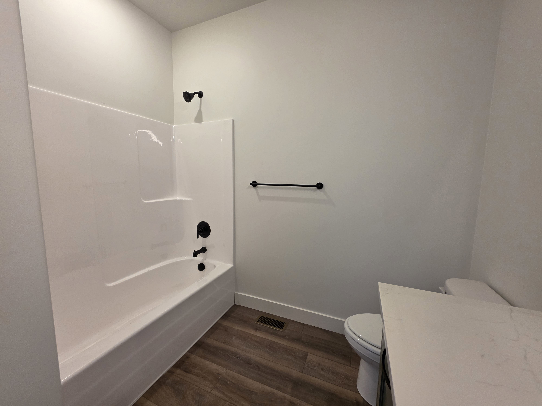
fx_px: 204
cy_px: 203
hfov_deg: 106.2
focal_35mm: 13
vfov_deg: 89.9
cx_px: 271
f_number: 1.9
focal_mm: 2.2
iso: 100
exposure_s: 1/120
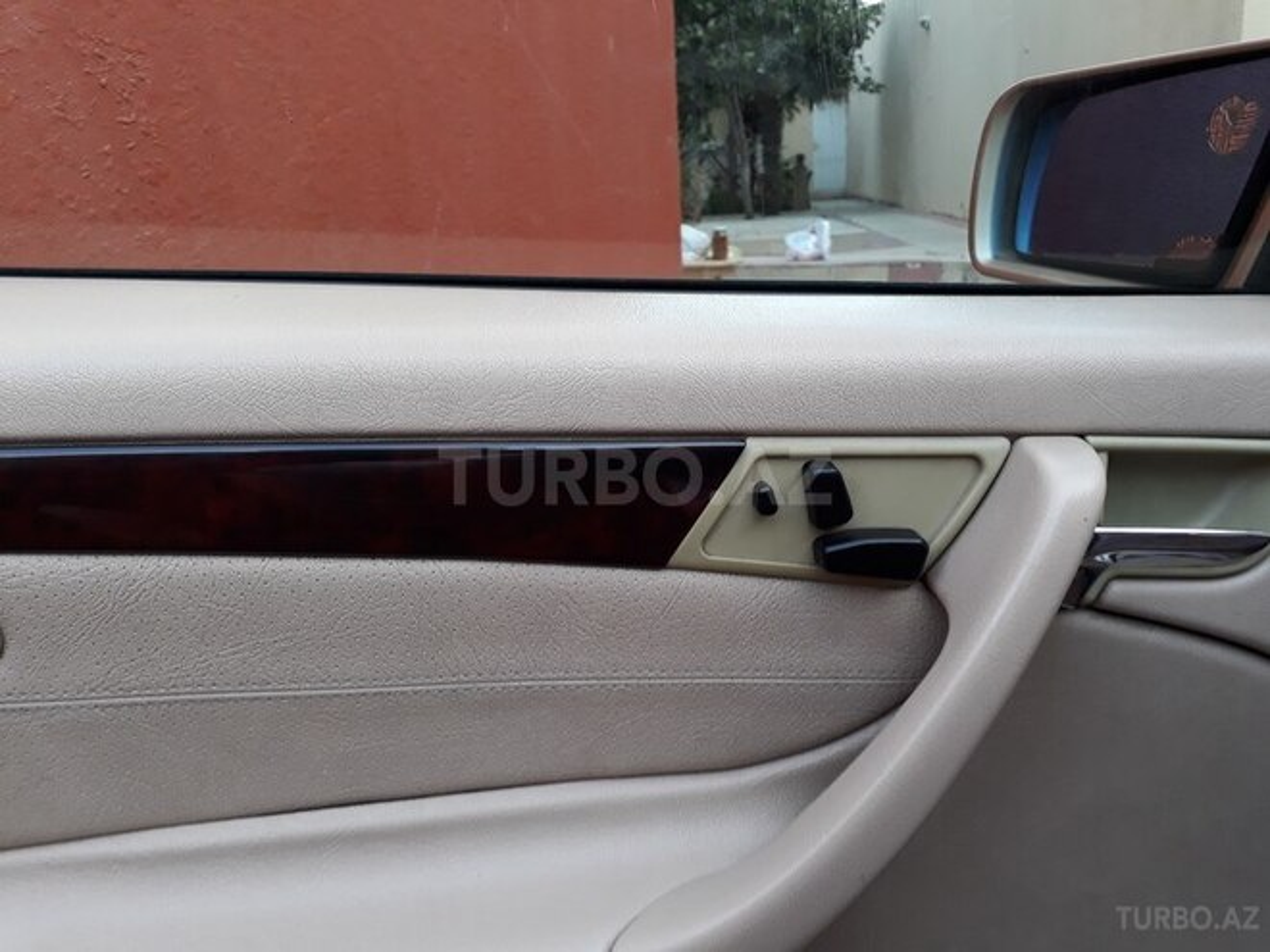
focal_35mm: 27
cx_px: 635
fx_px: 991
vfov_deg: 51.4
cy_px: 476
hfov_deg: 65.3
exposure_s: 1/33
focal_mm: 3.6
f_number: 1.9
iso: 80
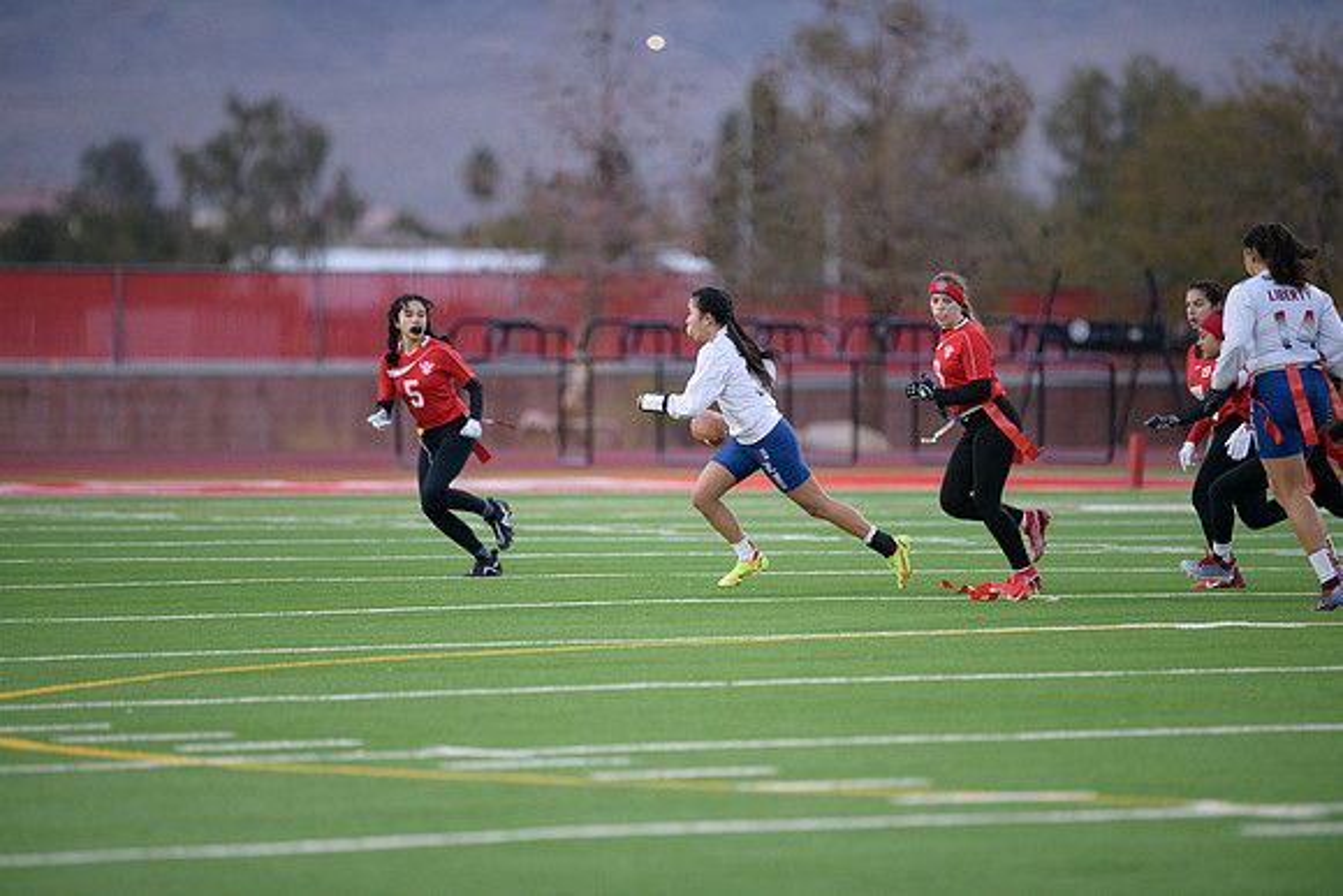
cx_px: 672
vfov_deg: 4.6
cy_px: 448
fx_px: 11194
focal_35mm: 300
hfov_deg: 6.9
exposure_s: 1/3200
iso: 5600
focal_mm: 300
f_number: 2.8
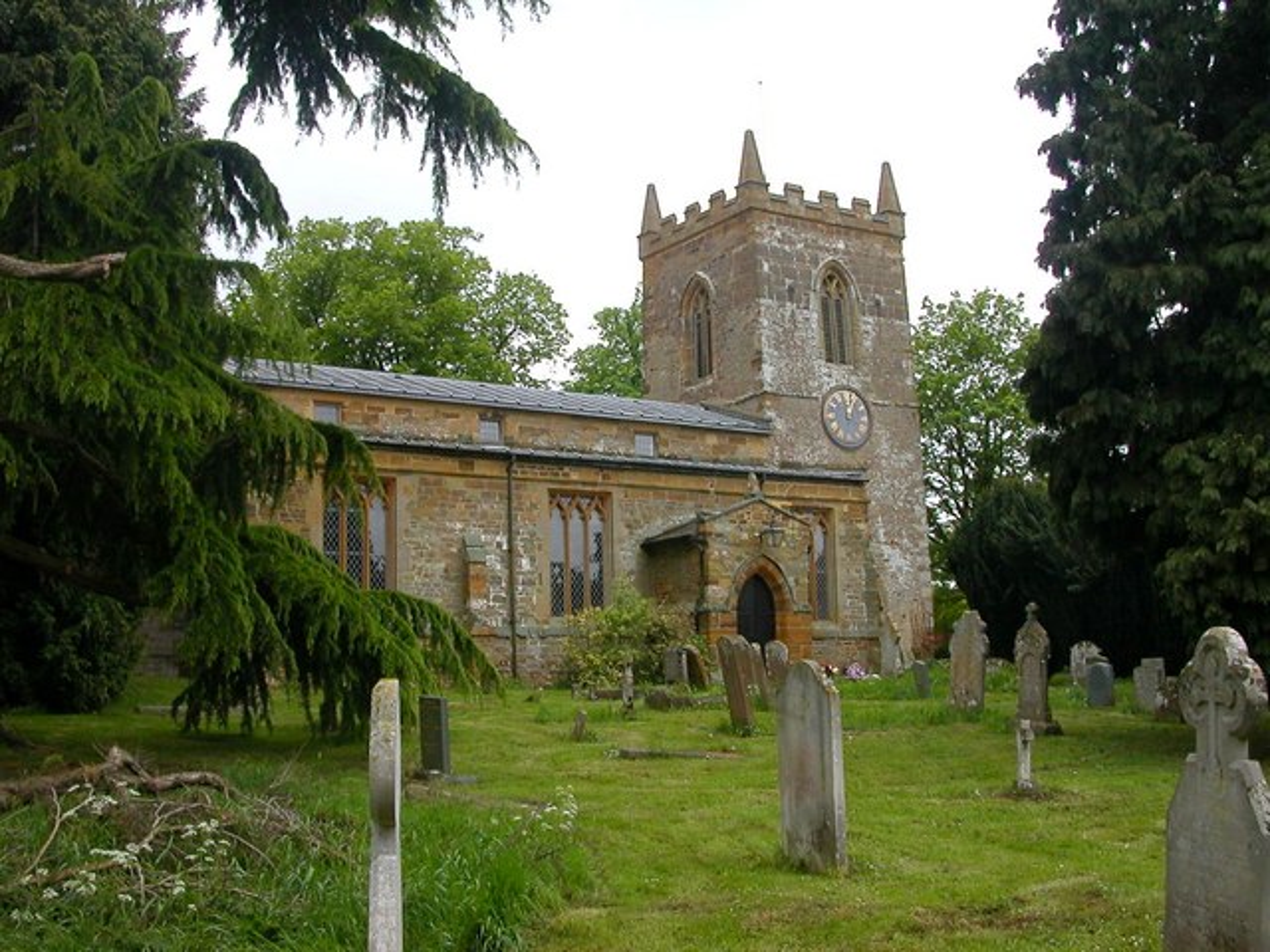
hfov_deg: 50.1
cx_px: 635
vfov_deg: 38.7
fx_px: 1357
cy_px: 476
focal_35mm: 37
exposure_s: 1/165
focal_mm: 5.6
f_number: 4.5
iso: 100
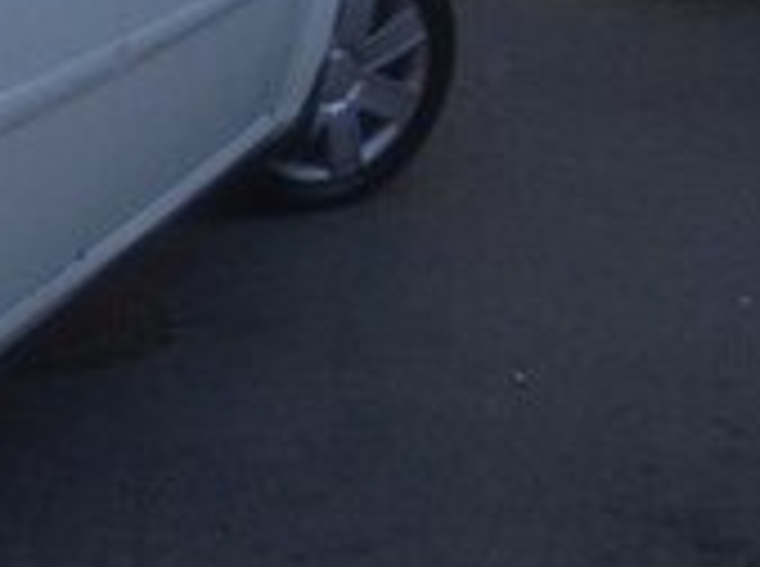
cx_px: -531
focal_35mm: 137
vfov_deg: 10.8
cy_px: 151
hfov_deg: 13.2
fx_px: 3001
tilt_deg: -18.2
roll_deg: +0.9
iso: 50
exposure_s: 1/511
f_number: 2.4
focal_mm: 4.28
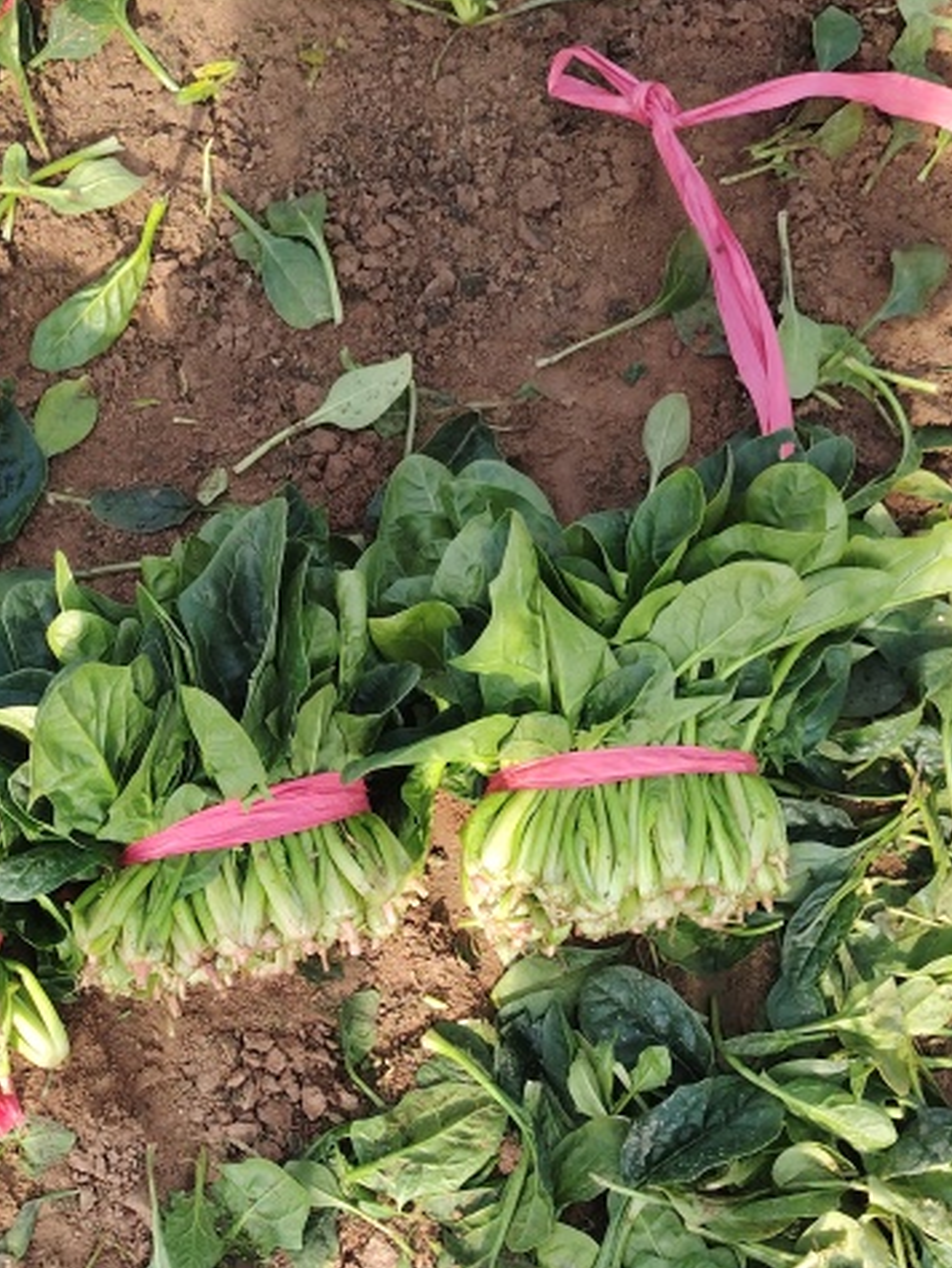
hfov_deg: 26.6
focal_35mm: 54
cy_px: 986
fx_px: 1978
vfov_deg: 34.6
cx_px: 211
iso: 581
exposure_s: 1/900
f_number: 1.75
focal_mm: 5.25
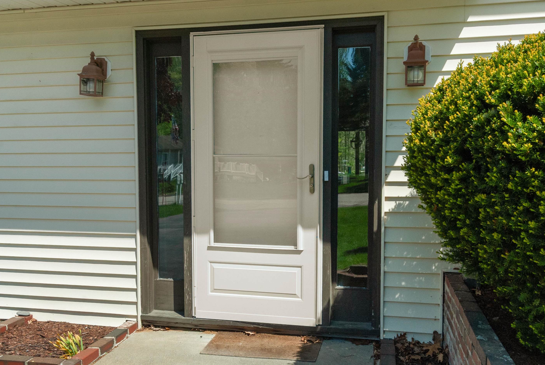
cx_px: 267
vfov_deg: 37.0
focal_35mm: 36
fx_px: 546
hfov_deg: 53.1
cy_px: 196
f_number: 11
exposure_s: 1/320
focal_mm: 22
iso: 200
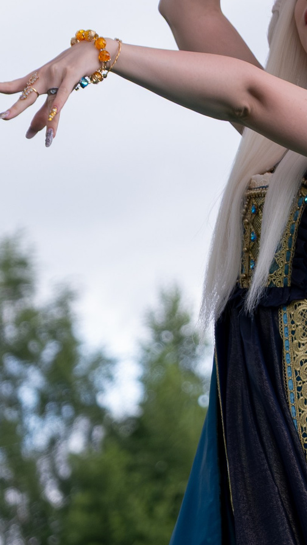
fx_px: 4309
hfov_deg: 4.1
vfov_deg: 7.2
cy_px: 236
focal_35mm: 298
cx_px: 404
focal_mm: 55
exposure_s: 1/1250
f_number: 3.6
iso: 640
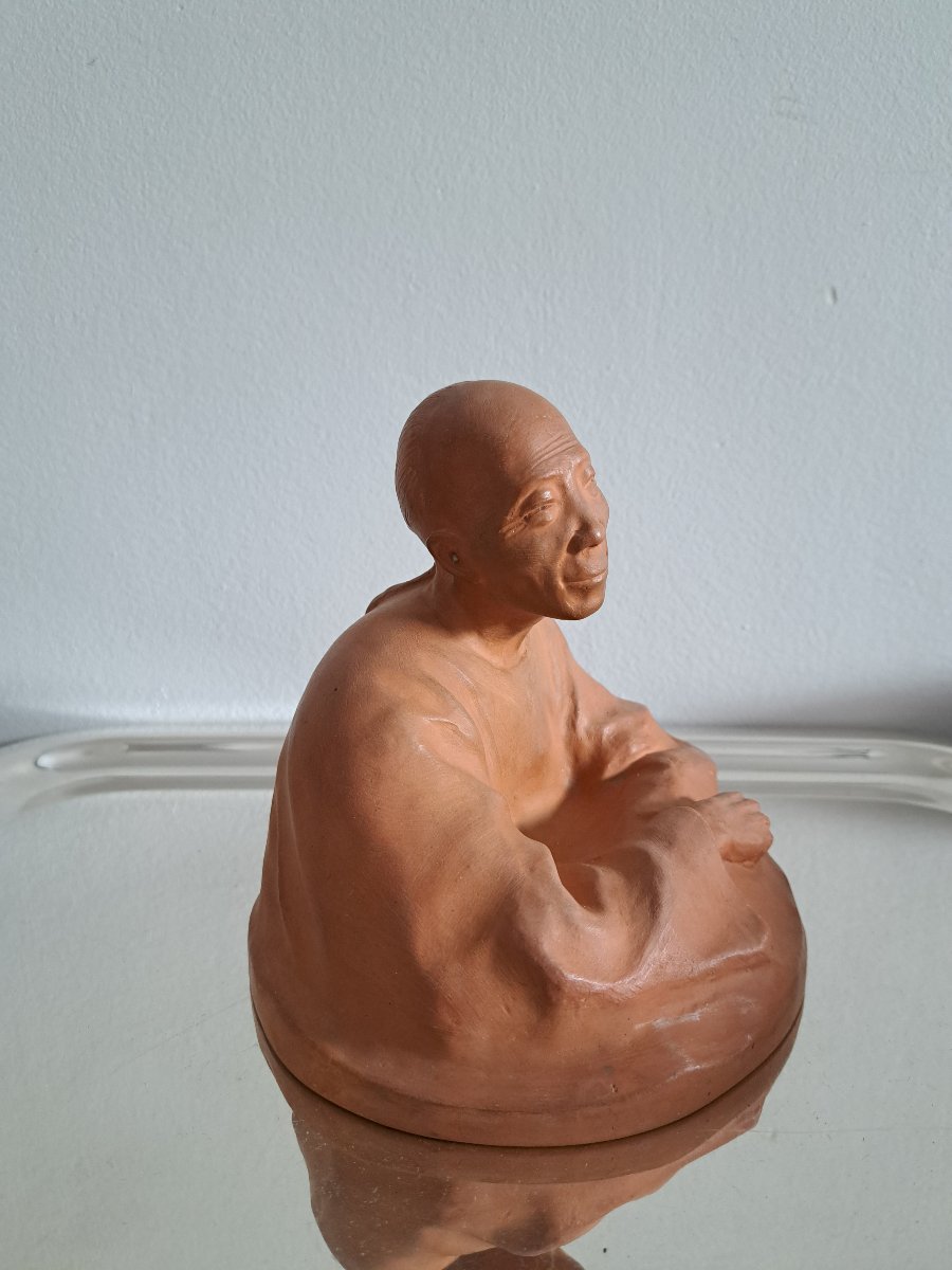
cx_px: 476
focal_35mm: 24
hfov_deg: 56.8
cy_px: 635
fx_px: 880
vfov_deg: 71.6
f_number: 1.8
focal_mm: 5.23
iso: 500
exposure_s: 1/50
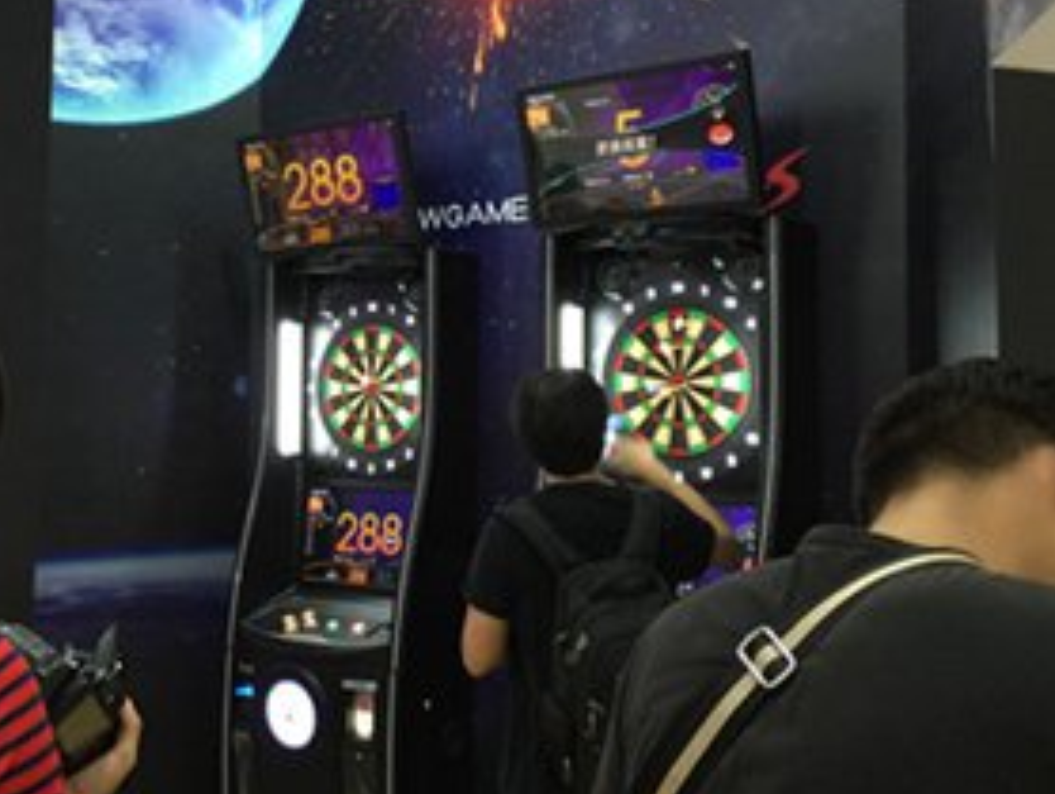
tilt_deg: +5.7
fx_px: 1495
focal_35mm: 49
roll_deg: -2.3
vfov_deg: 29.6
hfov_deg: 38.0
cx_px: 277
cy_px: 317
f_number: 2.2
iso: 50
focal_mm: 4.15
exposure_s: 1/15
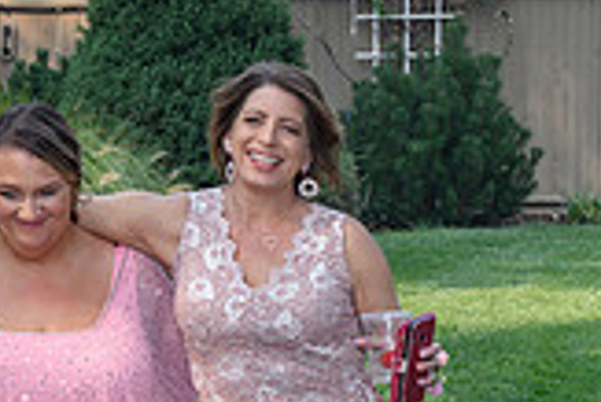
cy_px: 521
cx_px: 257
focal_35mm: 223
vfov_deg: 6.1
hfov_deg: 9.2
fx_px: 3726
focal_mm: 58
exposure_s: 1/160
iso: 200
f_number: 6.3
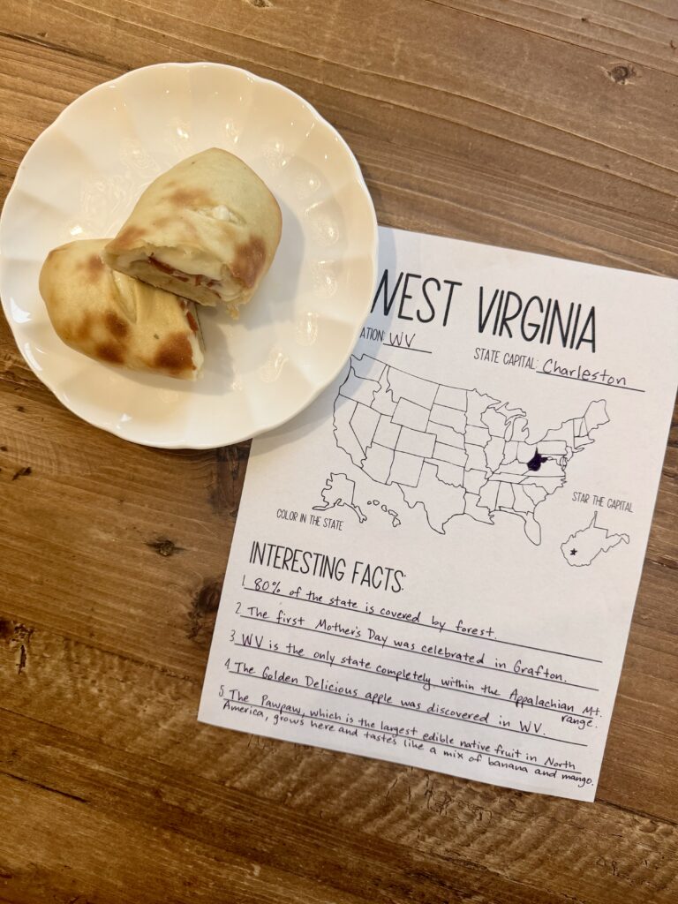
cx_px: 339
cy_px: 452
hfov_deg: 56.8
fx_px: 627
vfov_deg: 71.6
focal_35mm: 24
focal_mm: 6.76
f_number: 1.78
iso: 125
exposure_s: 1/60
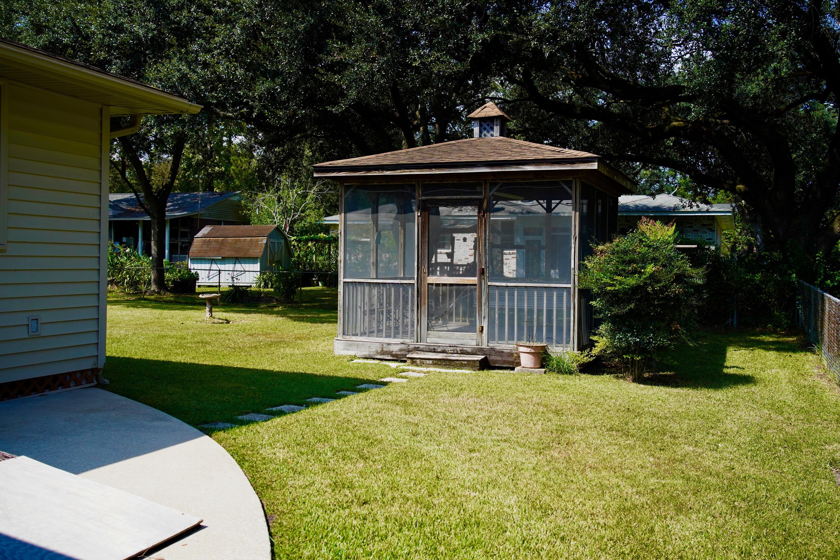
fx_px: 793
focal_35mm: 34
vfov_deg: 38.9
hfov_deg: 55.8
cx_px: 420
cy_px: 280
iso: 1000
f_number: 5.6
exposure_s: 1/3200
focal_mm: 34
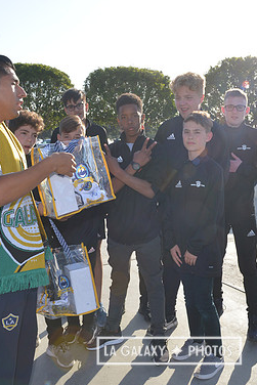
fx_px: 396
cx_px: 169
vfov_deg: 51.9
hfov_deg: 35.7
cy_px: 197
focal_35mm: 37
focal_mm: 24
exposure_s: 1/250
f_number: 11
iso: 400
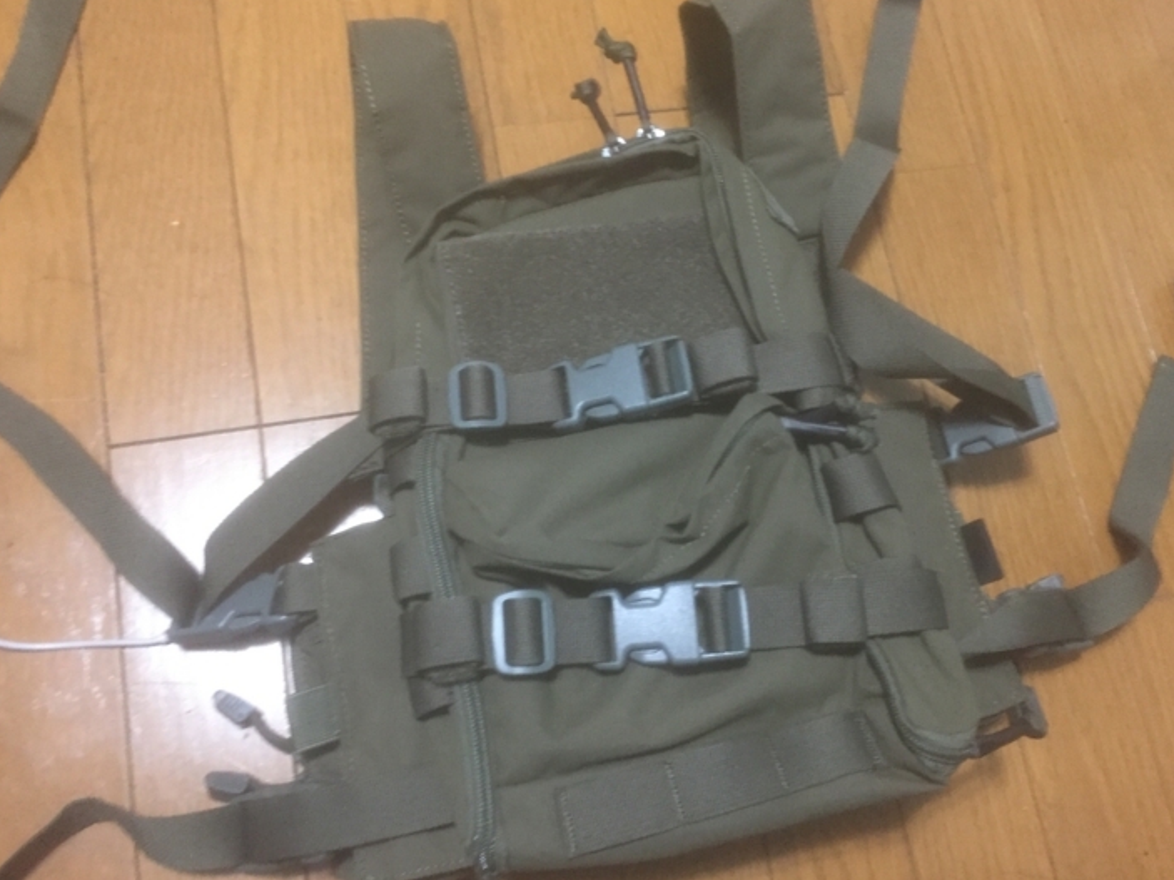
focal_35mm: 33
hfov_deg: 55.3
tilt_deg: -71.8
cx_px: 626
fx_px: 1119
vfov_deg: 42.9
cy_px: 419
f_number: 2.2
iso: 250
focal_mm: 4.15
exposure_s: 1/15
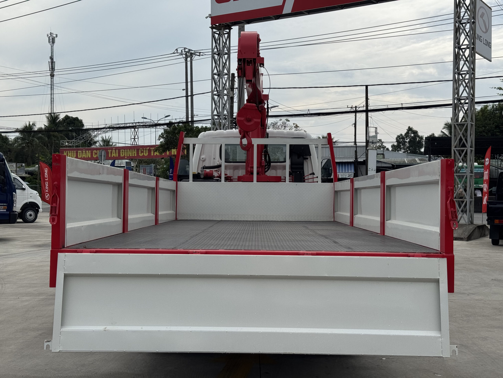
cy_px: 189
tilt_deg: -1.0
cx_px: 252
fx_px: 697
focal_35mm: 48
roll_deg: -0.2
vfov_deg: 30.3
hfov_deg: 39.7
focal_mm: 6.76
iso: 64
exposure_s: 1/4975
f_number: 1.78
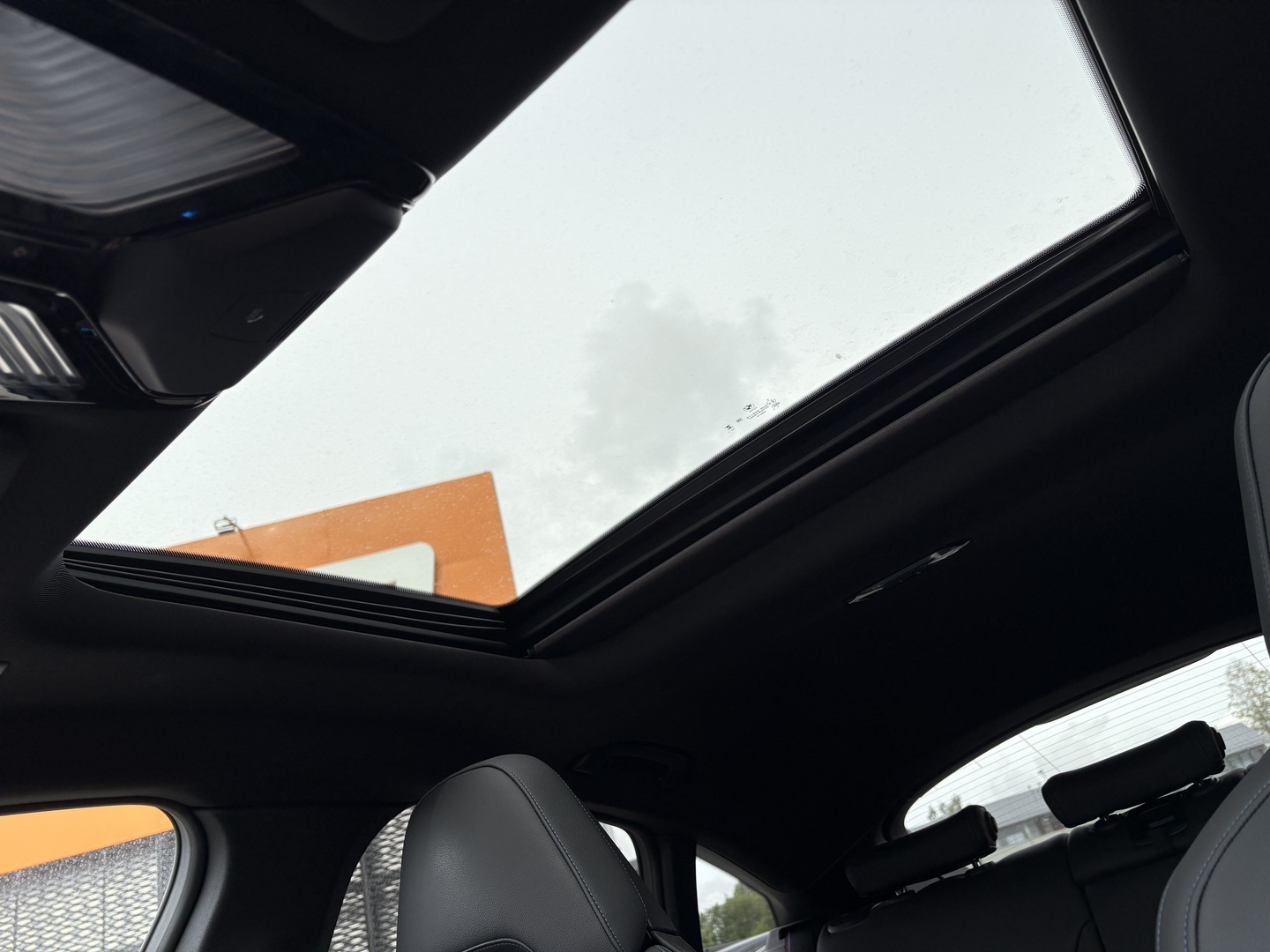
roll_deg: +15.9
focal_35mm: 26
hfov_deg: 67.3
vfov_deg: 53.1
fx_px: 954
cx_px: 635
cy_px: 476
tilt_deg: +30.1
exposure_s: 1/535
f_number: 1.6
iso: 50
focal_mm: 5.96
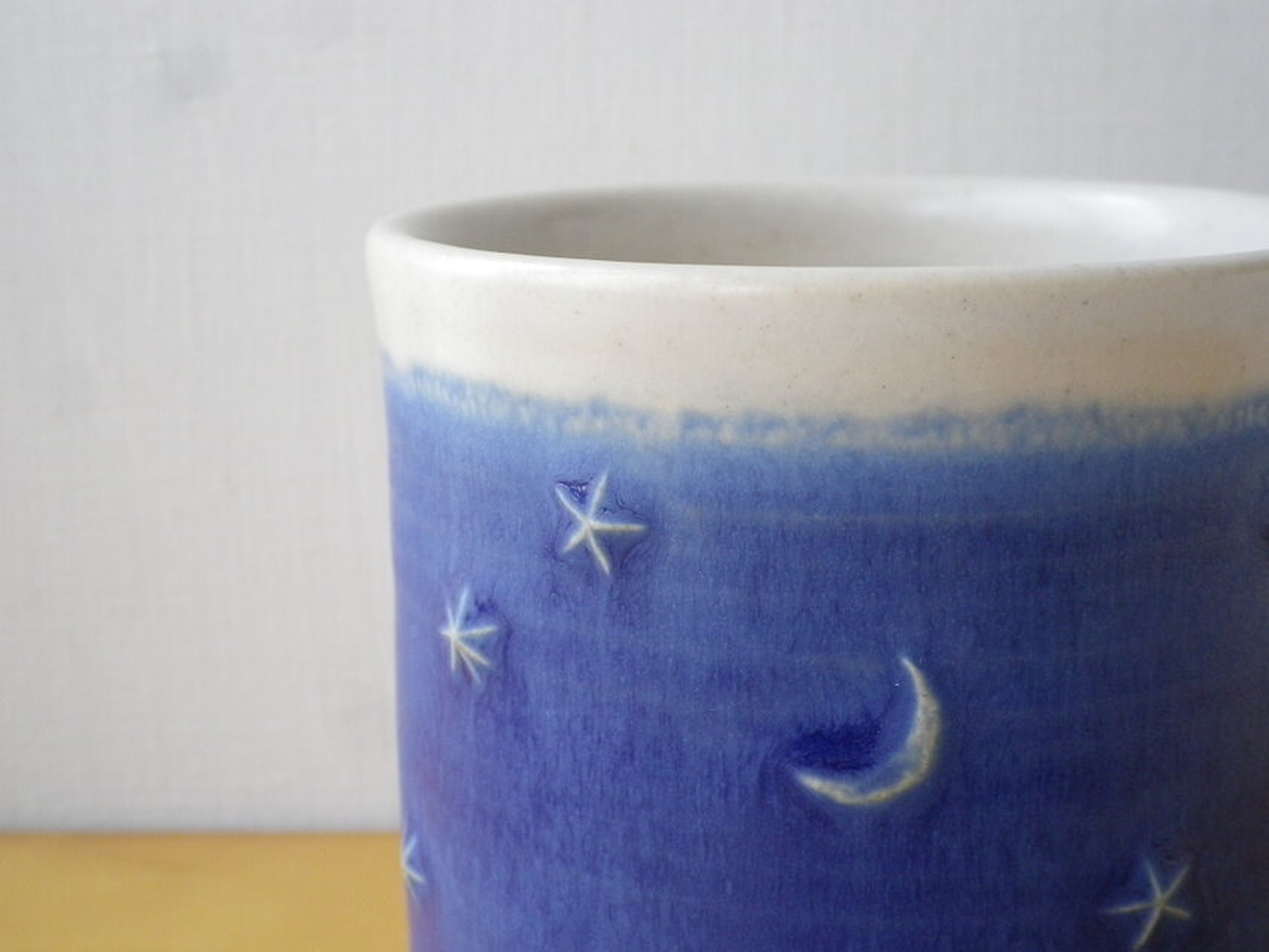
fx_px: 1723
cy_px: 476
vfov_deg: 30.9
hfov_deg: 40.4
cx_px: 634
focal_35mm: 47
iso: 320
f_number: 4.6
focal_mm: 8.46
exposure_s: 1/100
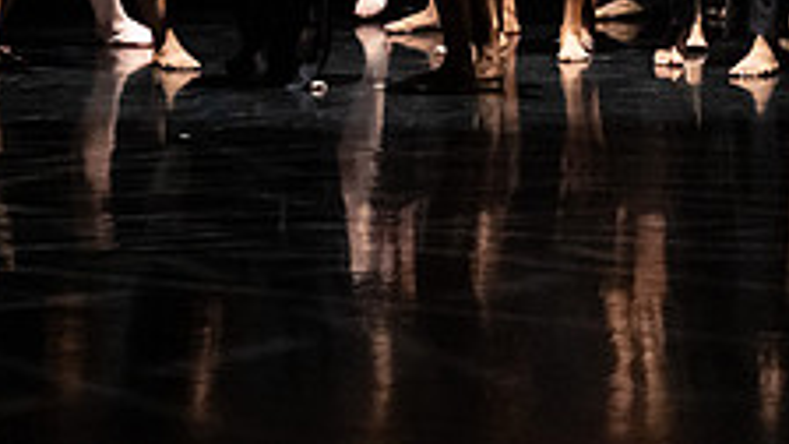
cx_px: 549
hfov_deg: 11.3
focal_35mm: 190
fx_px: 3975
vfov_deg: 6.3
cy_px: -331
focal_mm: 61
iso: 6400
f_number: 3.5
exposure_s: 1/320
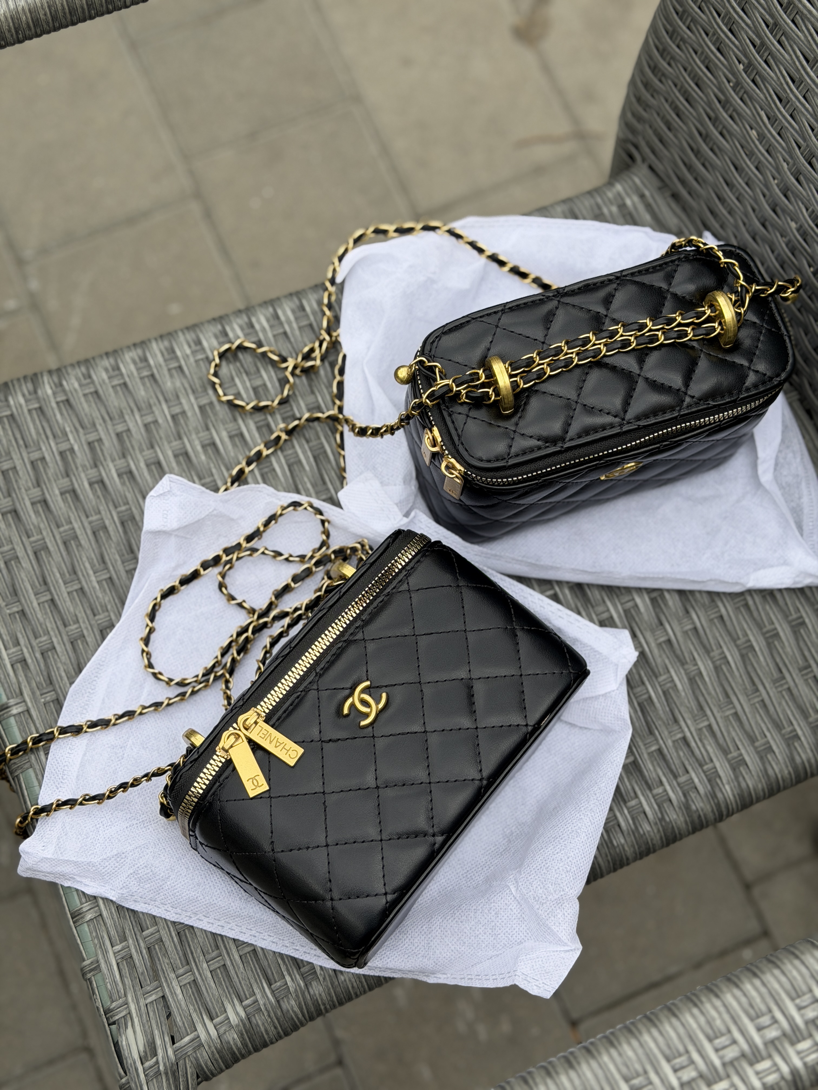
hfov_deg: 30.3
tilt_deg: -74.2
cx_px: 409
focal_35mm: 48
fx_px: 1512
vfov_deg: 39.7
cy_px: 545
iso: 64
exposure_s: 1/769
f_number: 1.78
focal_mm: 6.76
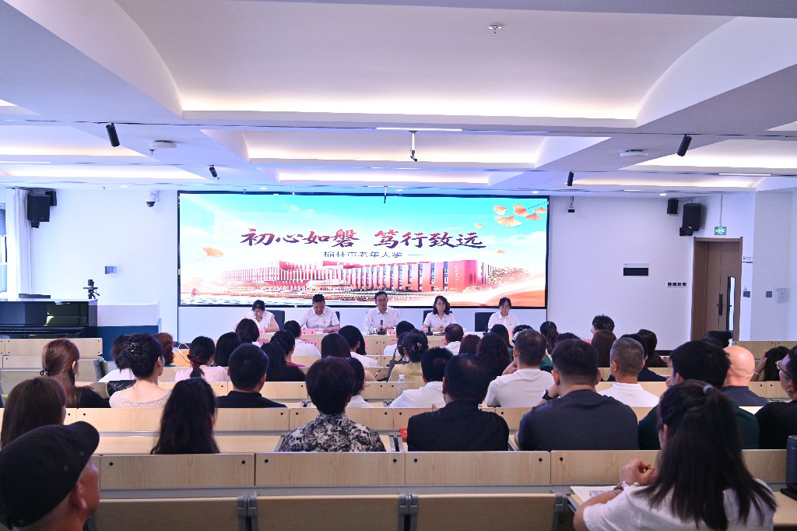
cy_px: 266
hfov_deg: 62.8
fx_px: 653
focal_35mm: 30
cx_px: 398
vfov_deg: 44.2
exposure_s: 1/50
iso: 640
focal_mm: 29.5
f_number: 5.6
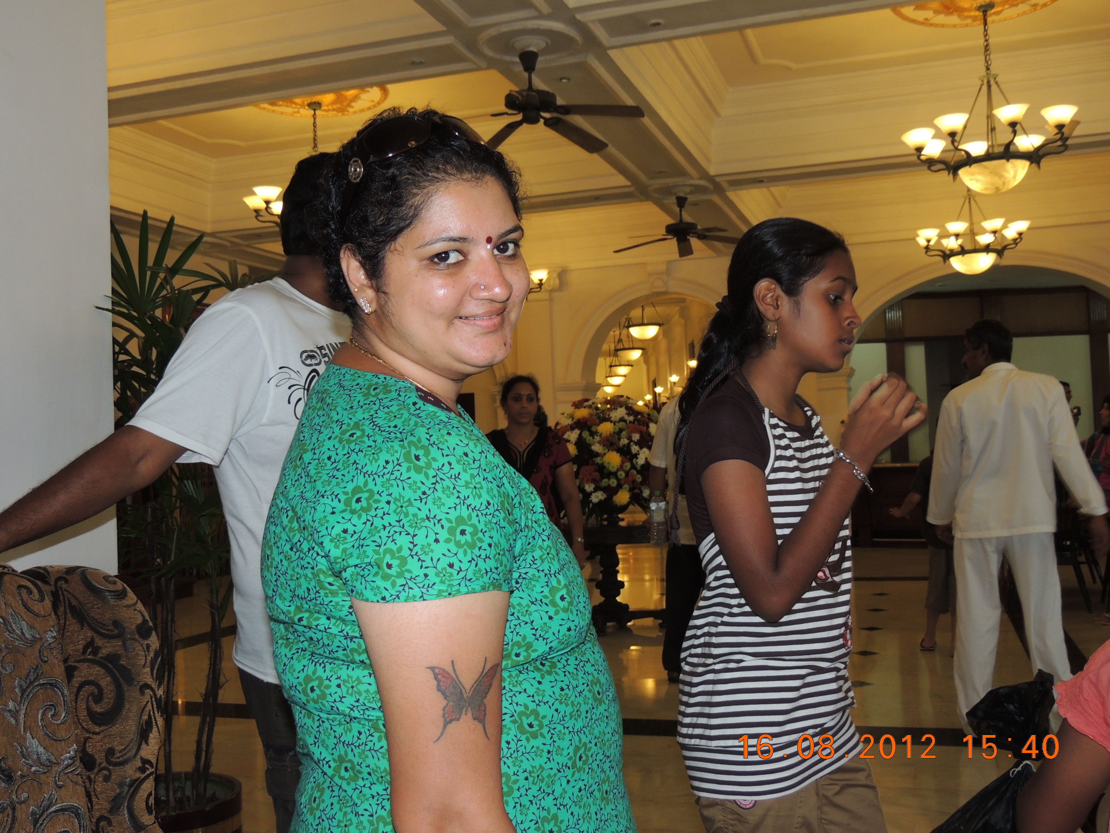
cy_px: 416
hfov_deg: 52.6
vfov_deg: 40.7
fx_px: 1122
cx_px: 555
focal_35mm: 35
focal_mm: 6.2
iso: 200
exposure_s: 1/30
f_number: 3.3
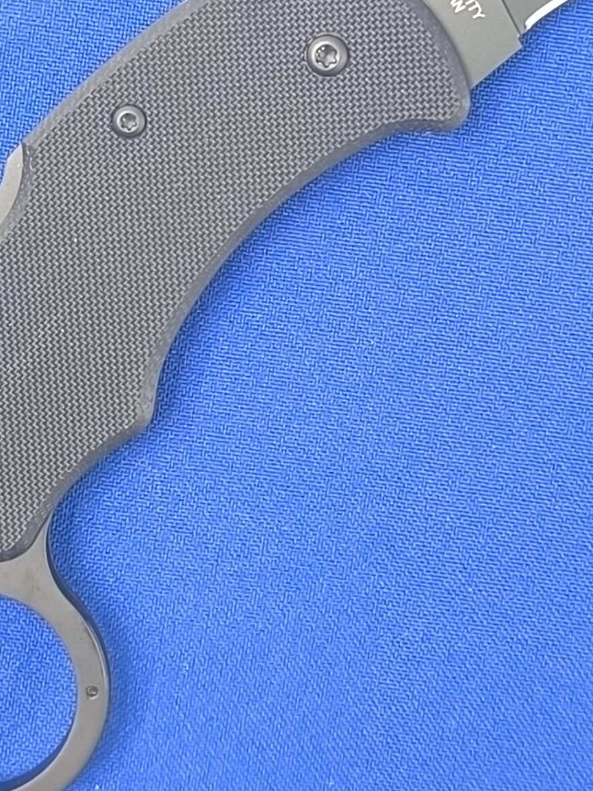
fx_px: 2330
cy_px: 225
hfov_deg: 14.5
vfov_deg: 19.2
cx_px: 359
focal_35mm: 102
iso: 1000
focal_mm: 6.14
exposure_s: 1/25
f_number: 1.65
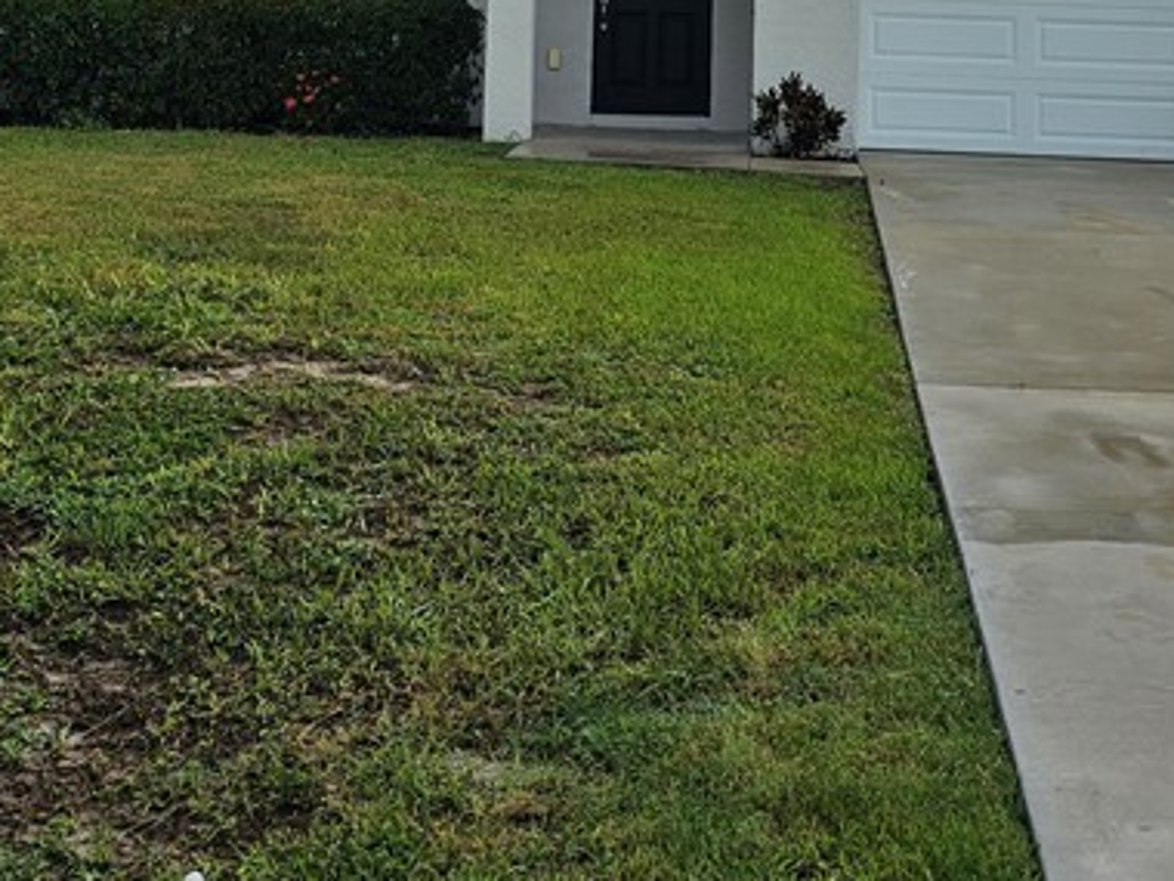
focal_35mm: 62
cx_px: 670
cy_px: -151
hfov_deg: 31.2
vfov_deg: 22.0
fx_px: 2103
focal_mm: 6.3
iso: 10
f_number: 1.7
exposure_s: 1/526
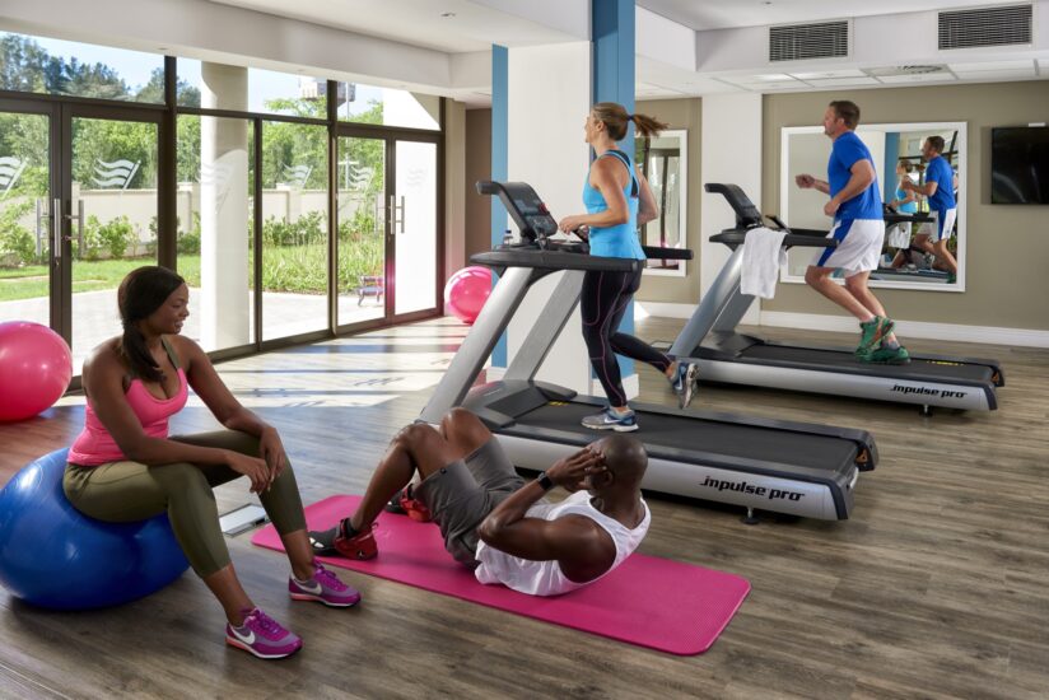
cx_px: 524
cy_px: 350
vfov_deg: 42.4
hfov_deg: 60.3
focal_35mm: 31
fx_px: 904
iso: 160
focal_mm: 31
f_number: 5.6
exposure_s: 1/80
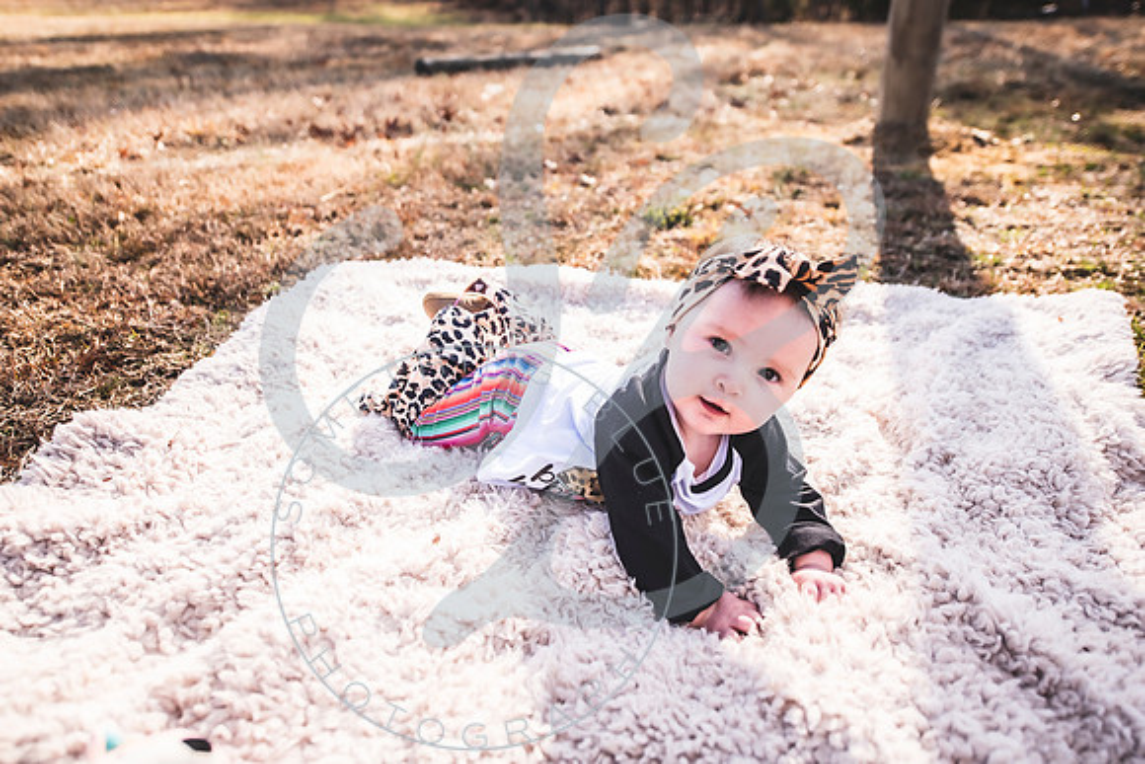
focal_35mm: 24
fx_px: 775
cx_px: 572
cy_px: 382
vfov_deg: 52.5
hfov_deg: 72.9
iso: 100
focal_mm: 24
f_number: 2.8
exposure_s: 1/500
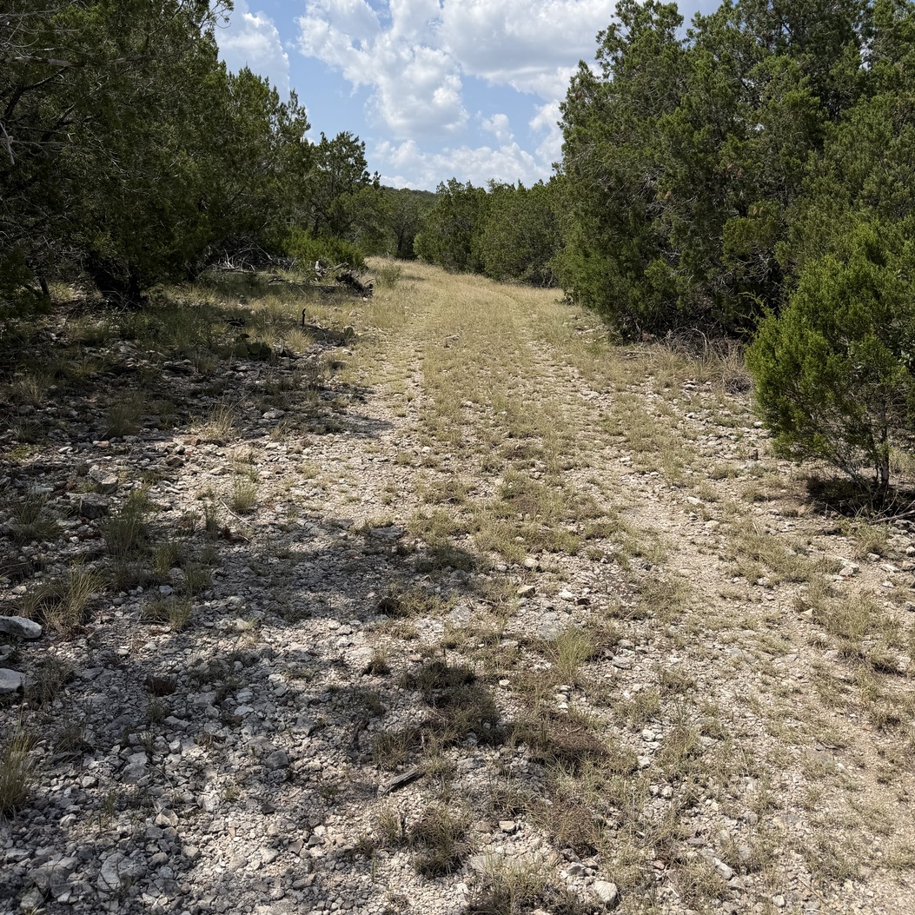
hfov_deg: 55.6
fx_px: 867
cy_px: 416
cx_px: 449
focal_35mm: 29
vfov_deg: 55.5
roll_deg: -0.8
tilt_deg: -9.4
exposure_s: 1/5319
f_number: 1.78
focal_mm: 6.76
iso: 80
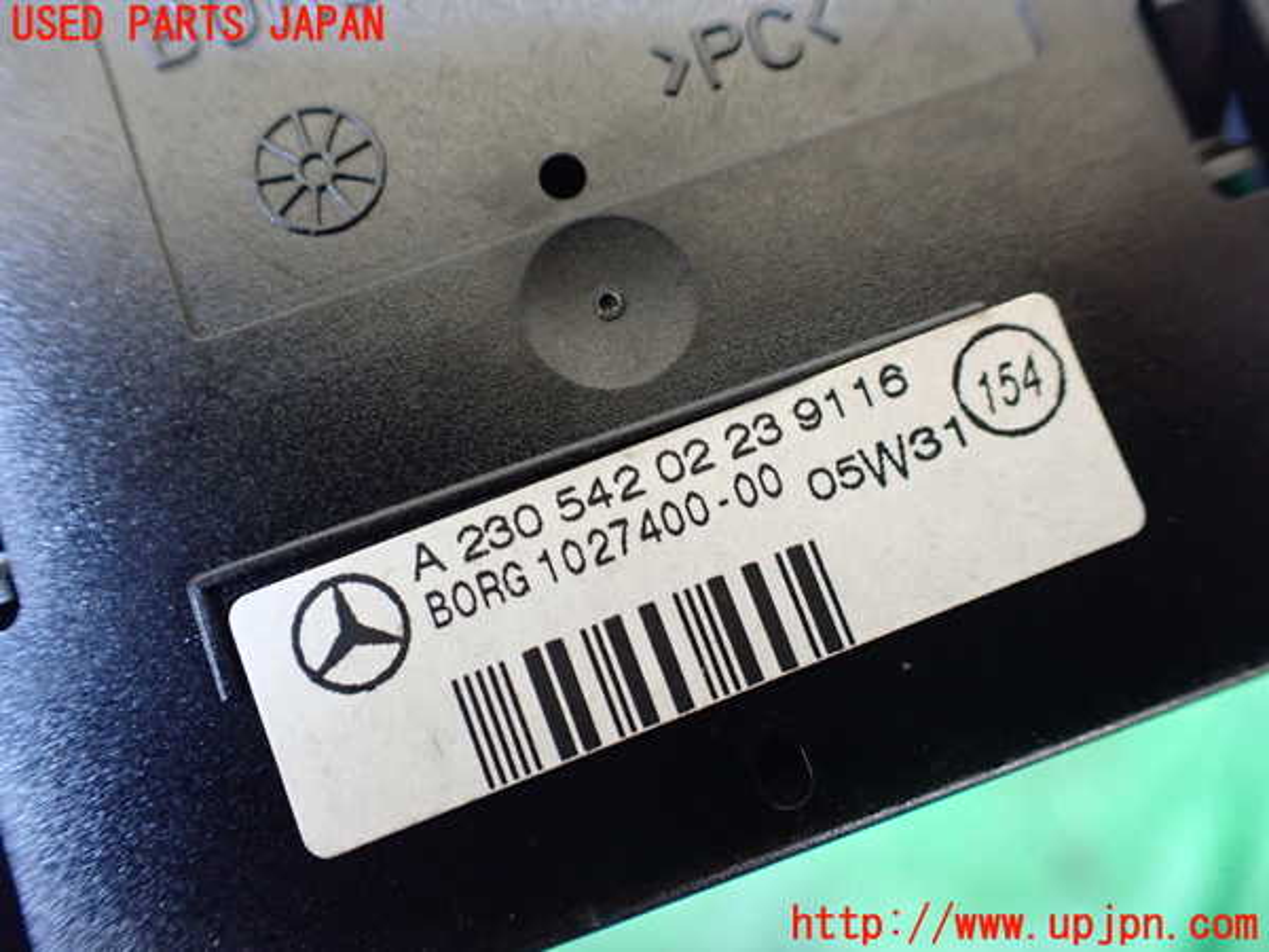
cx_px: 634
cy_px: 476
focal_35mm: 30
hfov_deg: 60.0
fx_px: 1100
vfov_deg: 46.8
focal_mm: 5.4
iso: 800
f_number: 2.3
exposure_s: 1/80
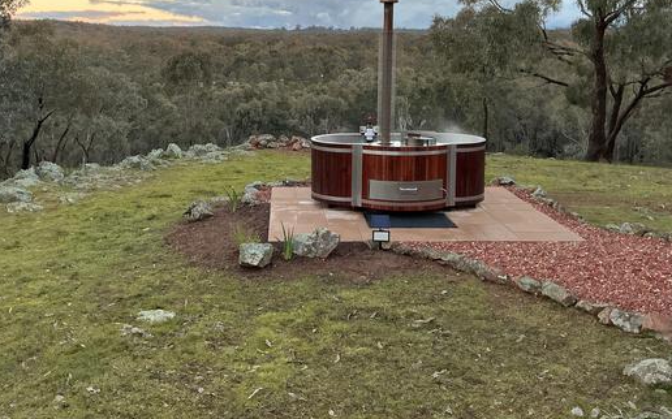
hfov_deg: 52.6
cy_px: 120
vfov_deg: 33.9
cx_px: 294
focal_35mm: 37
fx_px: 677
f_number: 1.8
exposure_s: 1/100
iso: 25
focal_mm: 3
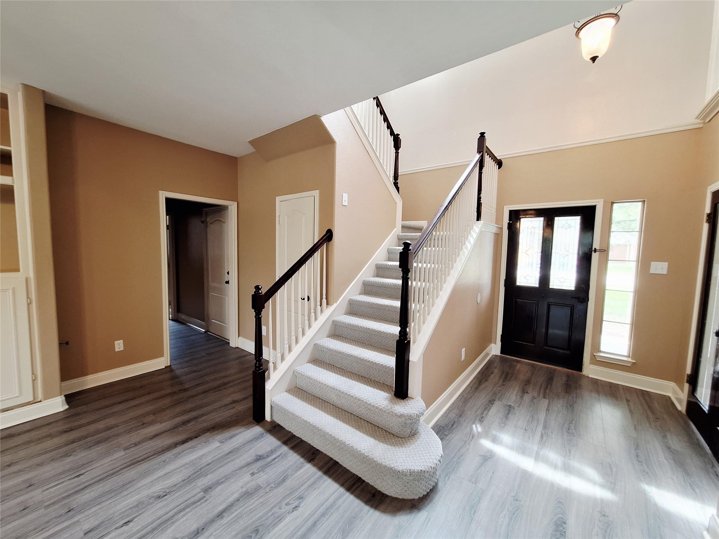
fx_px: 270
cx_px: 360
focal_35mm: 13
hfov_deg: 106.2
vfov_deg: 89.9
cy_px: 270
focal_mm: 1.74
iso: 64
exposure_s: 1/33
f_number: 2.2
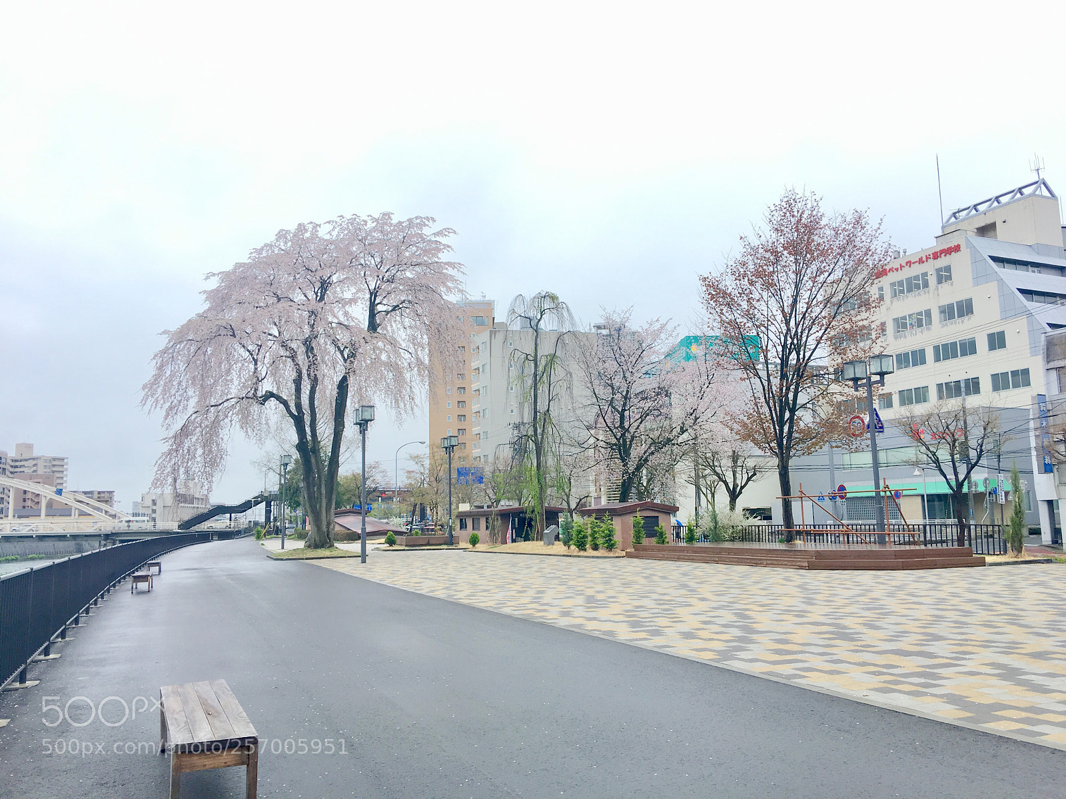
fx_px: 893
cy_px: 400
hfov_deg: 61.7
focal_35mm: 29
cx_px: 533
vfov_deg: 48.2
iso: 25
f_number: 2.2
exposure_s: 1/427
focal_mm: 4.15
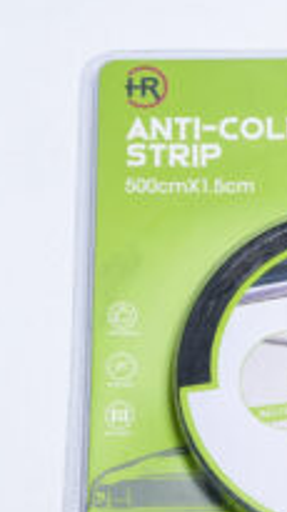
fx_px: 2088
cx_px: 362
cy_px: 326
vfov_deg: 14.0
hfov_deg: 7.8
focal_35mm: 154
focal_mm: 70
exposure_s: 1/160
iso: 3200
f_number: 10
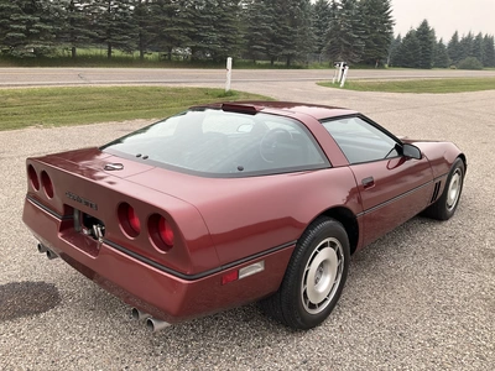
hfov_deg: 61.7
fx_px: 415
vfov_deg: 48.2
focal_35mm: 29
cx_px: 248
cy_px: 186
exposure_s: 1/300
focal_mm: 3
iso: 25
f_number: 1.8
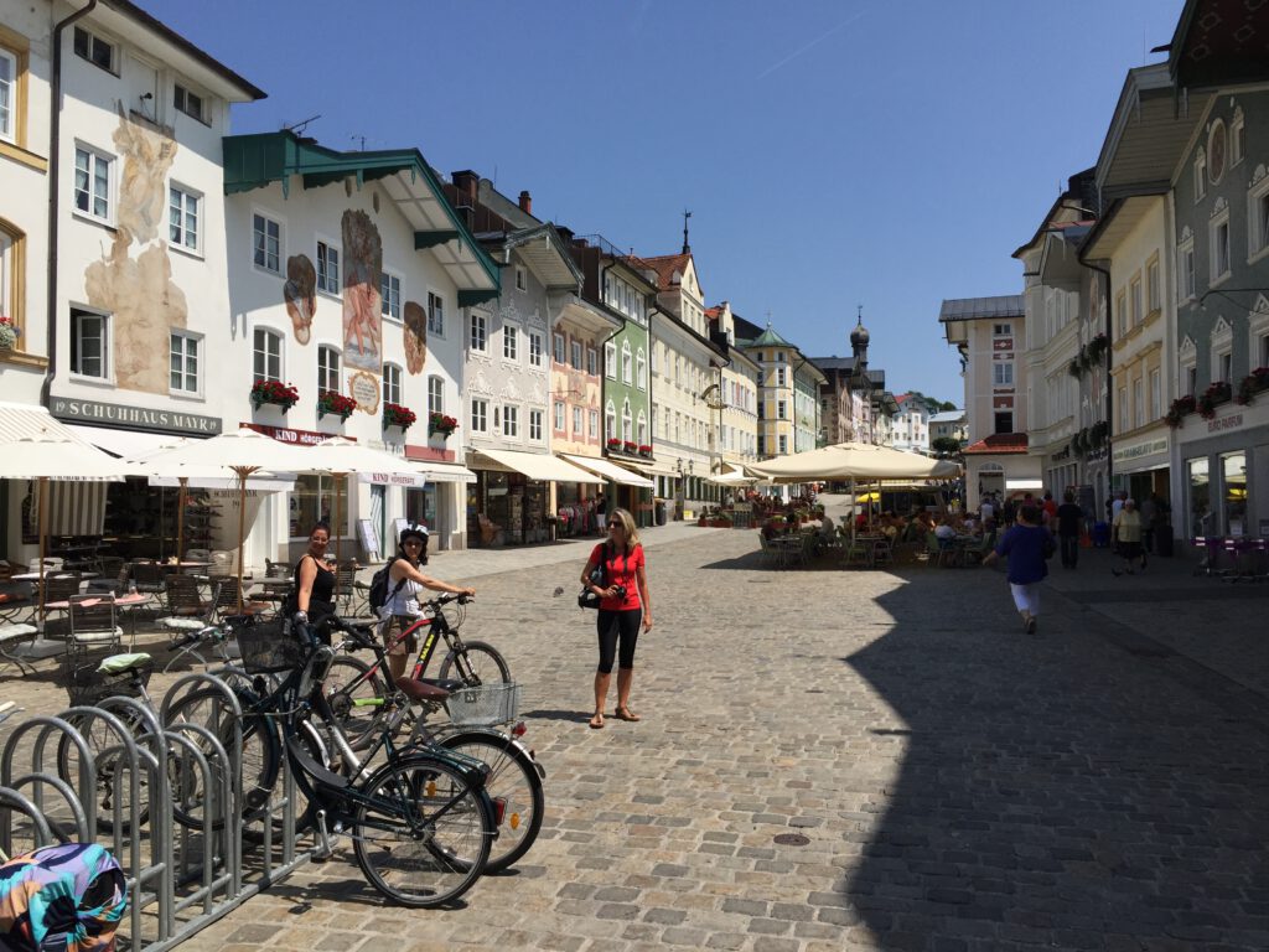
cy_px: 476
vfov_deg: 48.2
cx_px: 634
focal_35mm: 29
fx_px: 1063
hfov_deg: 61.7
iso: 32
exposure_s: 1/3597
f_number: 2.2
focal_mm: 4.15
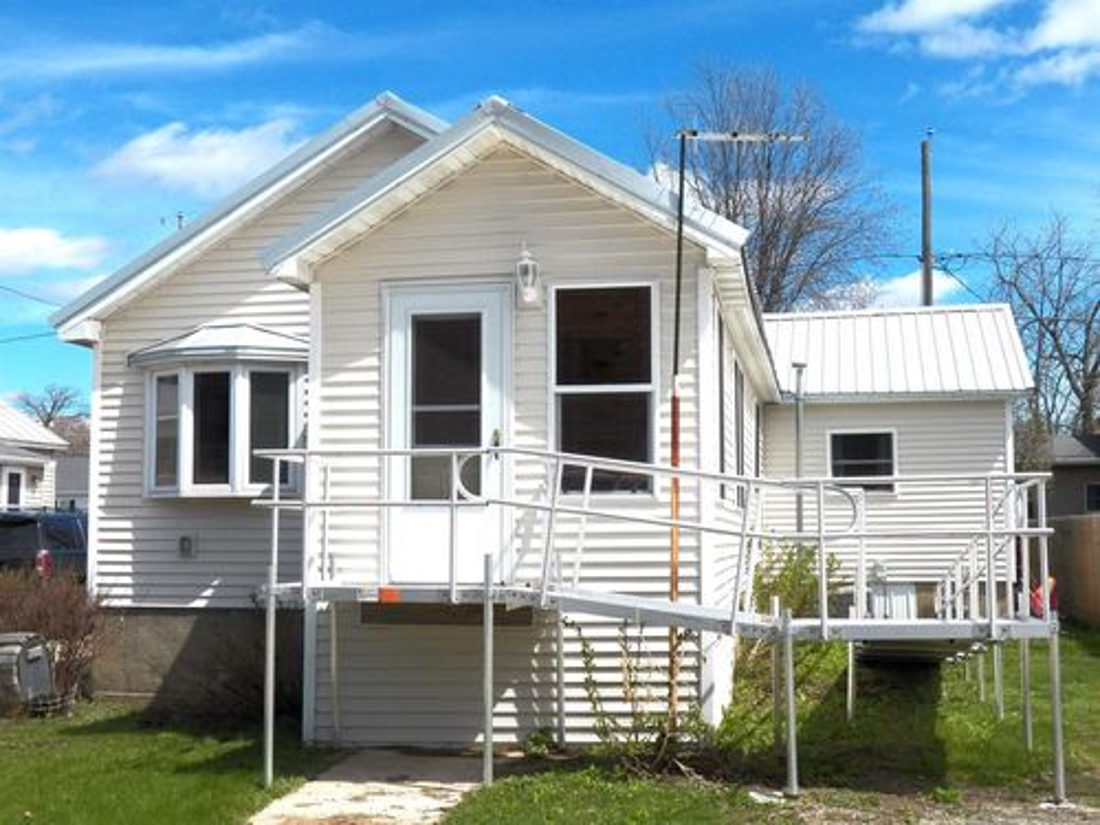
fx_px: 1398
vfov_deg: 32.9
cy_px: 412
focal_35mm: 44
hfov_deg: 42.9
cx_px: 550
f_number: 4.5
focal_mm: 7.9
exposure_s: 1/1600
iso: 125
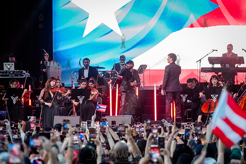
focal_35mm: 163
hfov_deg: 12.6
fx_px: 1117
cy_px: 82
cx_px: 127
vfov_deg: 8.4
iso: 2500
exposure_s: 1/400
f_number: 4
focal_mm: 155
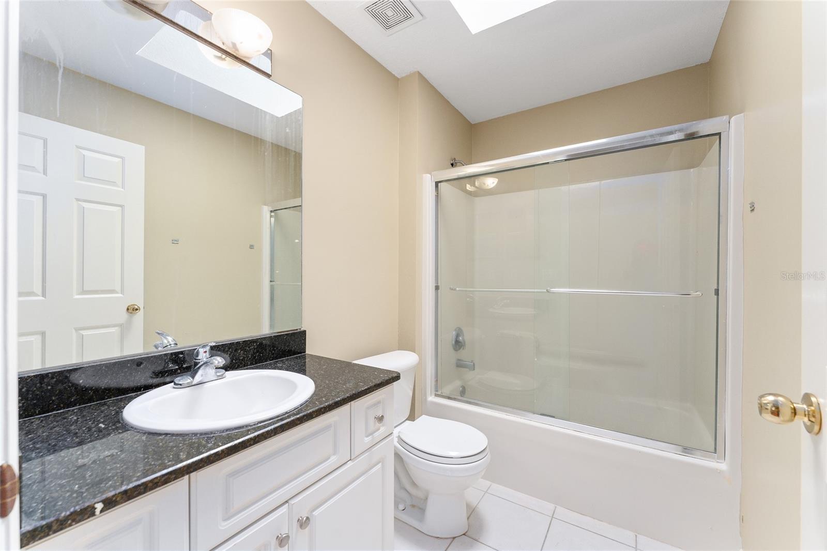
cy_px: 276
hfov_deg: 101.9
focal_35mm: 15
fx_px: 335
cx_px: 414
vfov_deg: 78.8
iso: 2000
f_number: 7.1
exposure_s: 1/30
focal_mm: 14.6
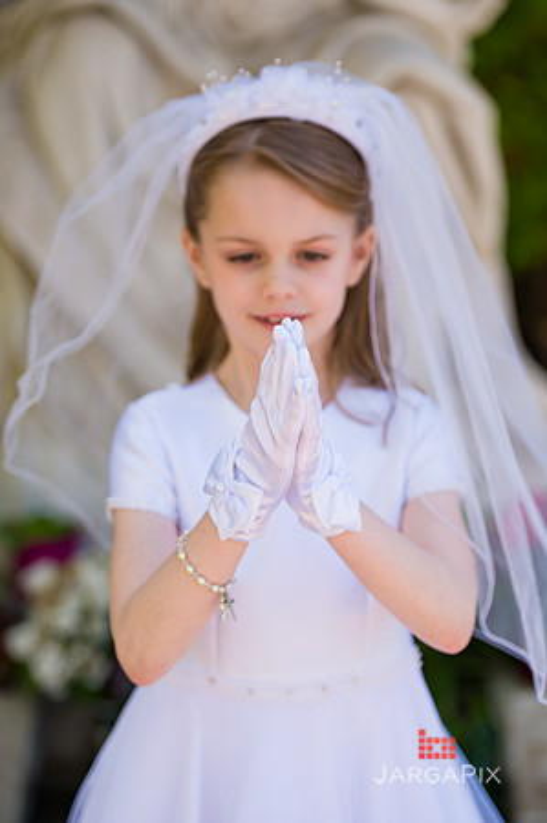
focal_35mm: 100
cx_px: 274
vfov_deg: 20.4
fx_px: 2284
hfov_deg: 13.7
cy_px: 412
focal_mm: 100
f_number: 3.2
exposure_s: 1/800
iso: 200
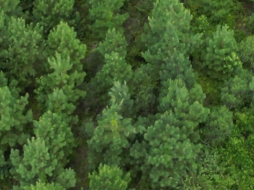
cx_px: 231
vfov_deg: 8.6
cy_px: -271
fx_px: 1144
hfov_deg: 12.6
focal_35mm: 156
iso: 130
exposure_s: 1/640
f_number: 1.7
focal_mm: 6.72
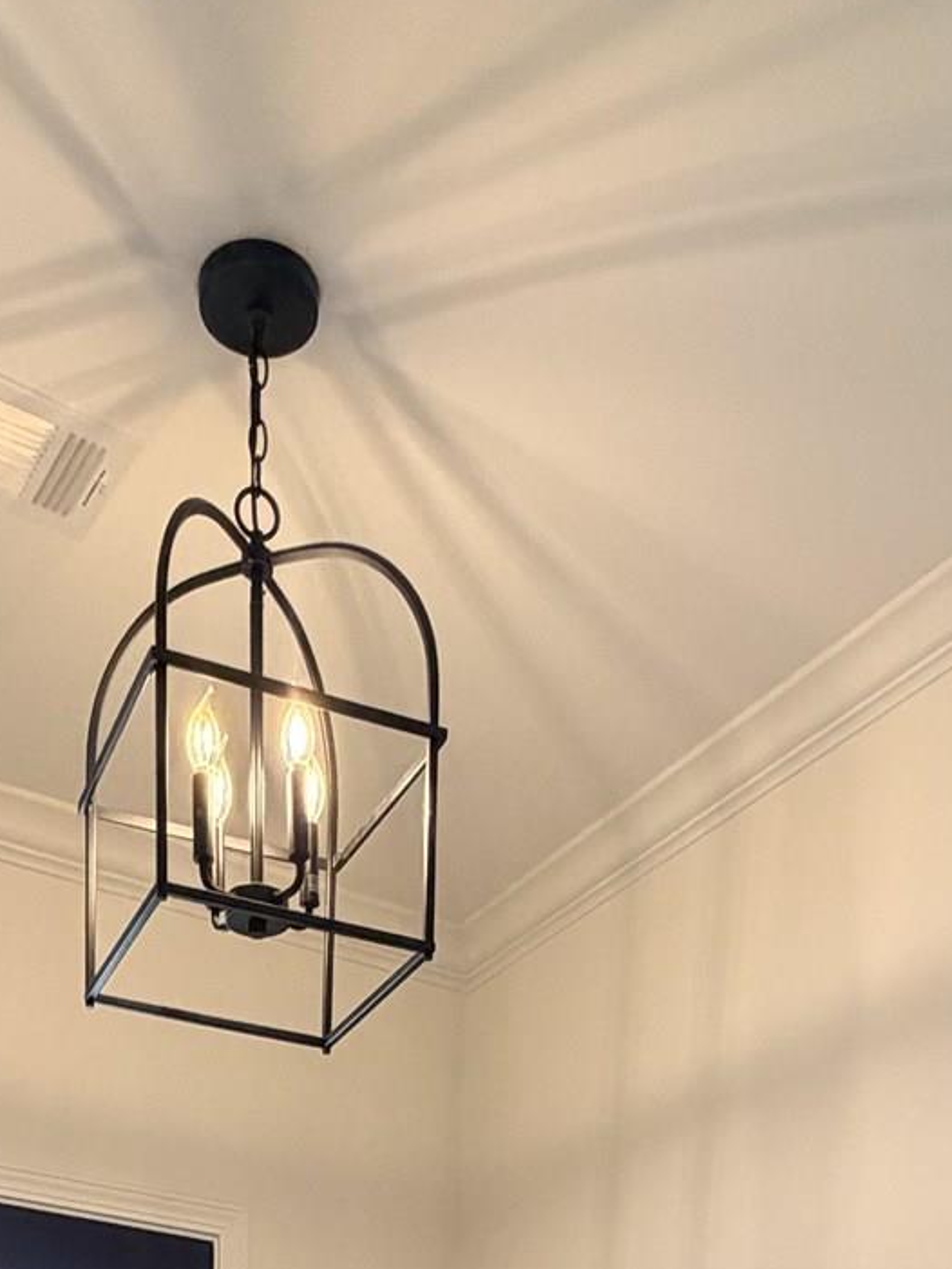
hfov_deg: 31.5
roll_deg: -1.0
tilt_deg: -10.4
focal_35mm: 46
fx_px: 1686
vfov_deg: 25.9
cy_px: 2035
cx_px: 393
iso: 320
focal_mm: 2.22
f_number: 2.2
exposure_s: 1/120
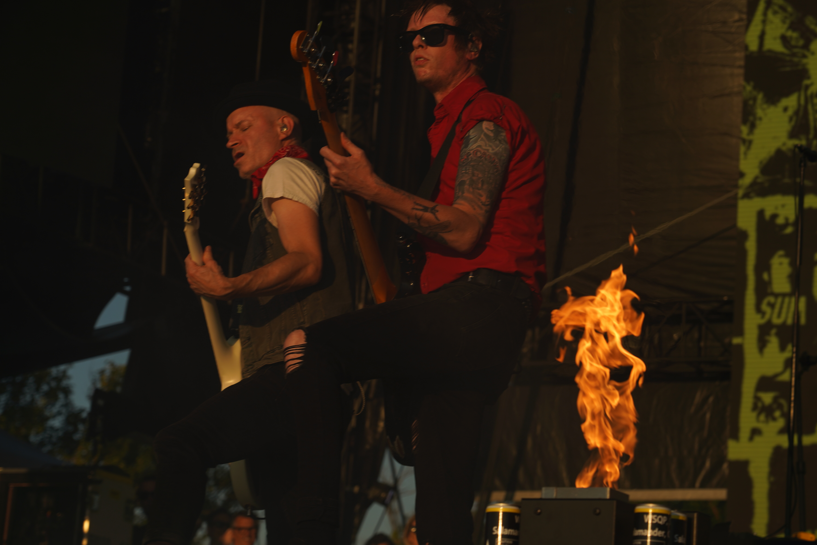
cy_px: 272
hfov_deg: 19.5
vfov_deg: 13.0
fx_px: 2383
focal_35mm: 105
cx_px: 408
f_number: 8
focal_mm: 105
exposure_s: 1/500
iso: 100
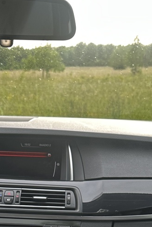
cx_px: 19
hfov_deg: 16.7
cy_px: 316
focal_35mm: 81
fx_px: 513
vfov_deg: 21.9
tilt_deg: -24.7
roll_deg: +0.7
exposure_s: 1/121
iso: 80
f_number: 1.78
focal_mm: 6.86
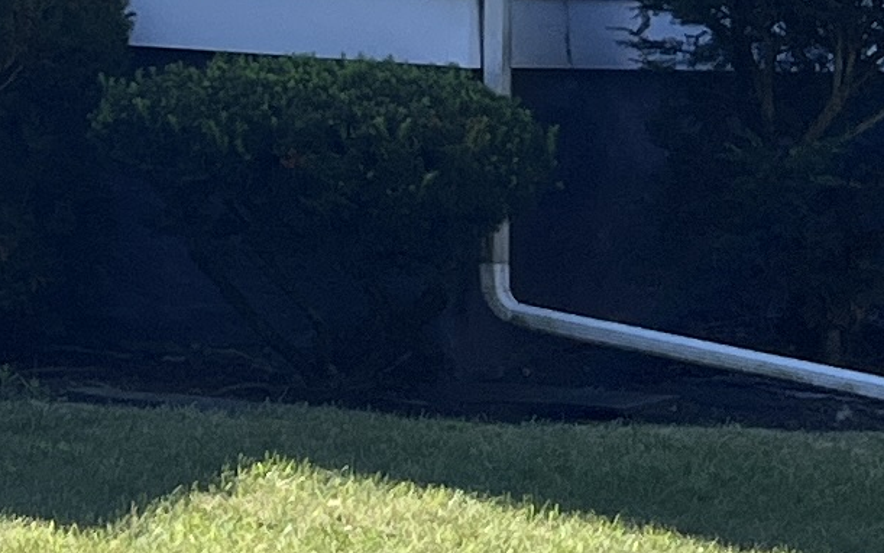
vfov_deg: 6.7
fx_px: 4385
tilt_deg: +11.0
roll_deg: -3.0
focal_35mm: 182
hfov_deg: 11.1
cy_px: -886
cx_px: -401
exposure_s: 1/2358
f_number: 1.6
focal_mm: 5.1
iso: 50
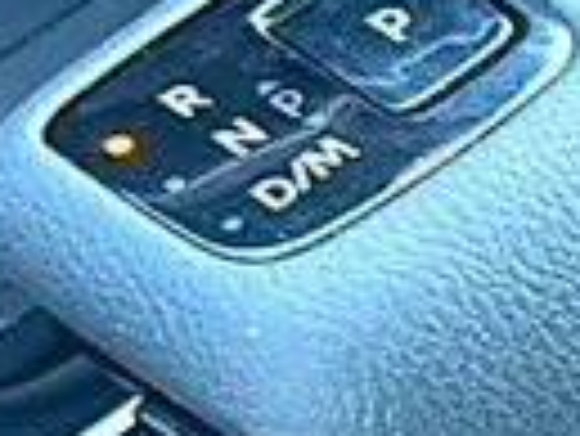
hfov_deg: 12.1
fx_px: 2281
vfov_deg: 10.8
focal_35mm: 136
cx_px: 1308
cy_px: 483
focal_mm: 6.86
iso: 80
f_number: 1.78
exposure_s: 1/40
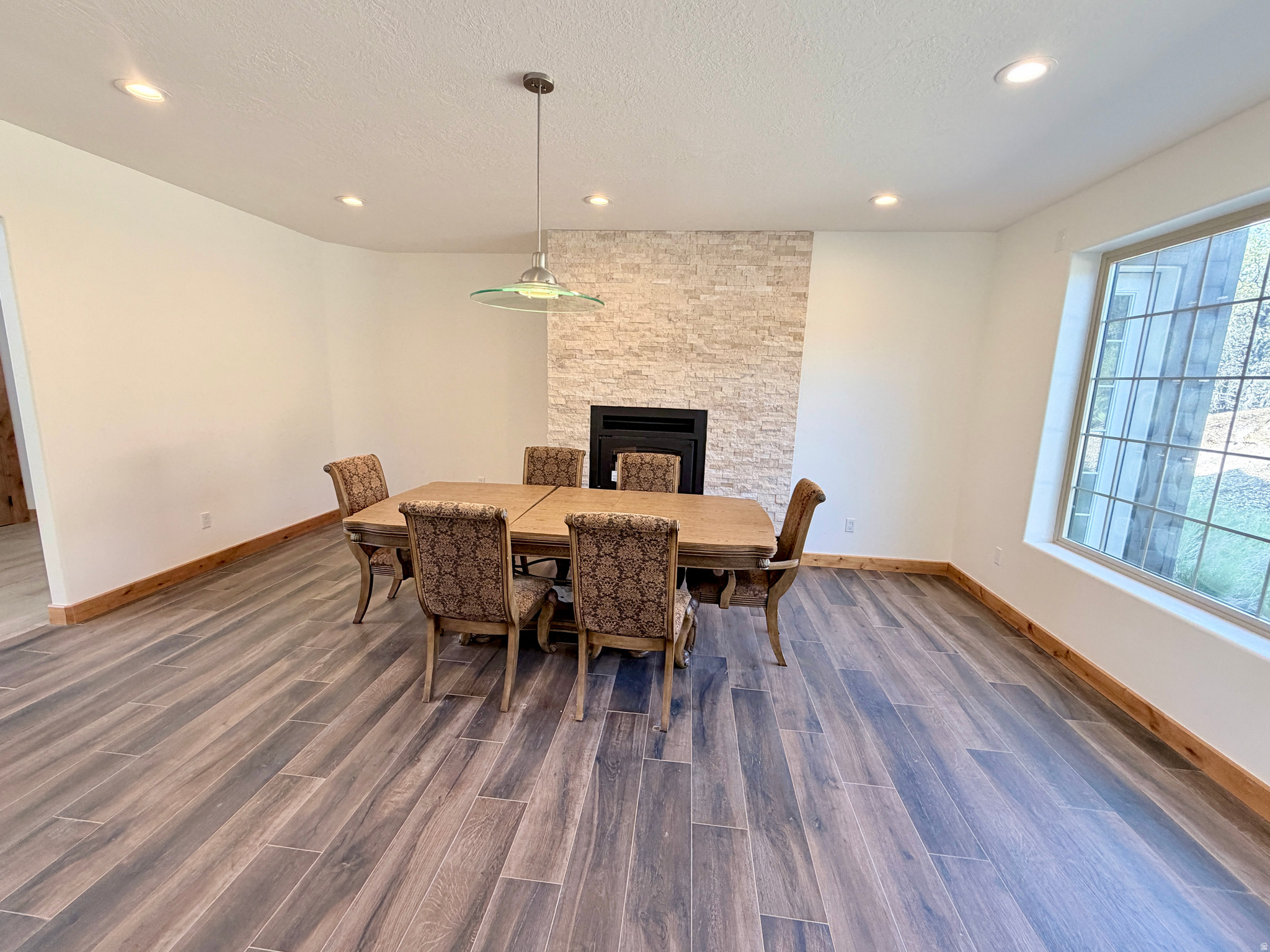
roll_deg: +1.0
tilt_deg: -12.0
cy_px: 476
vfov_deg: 85.7
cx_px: 635
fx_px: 514
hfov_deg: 102.1
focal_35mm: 14
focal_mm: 2.22
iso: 160
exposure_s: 1/120
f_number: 2.2
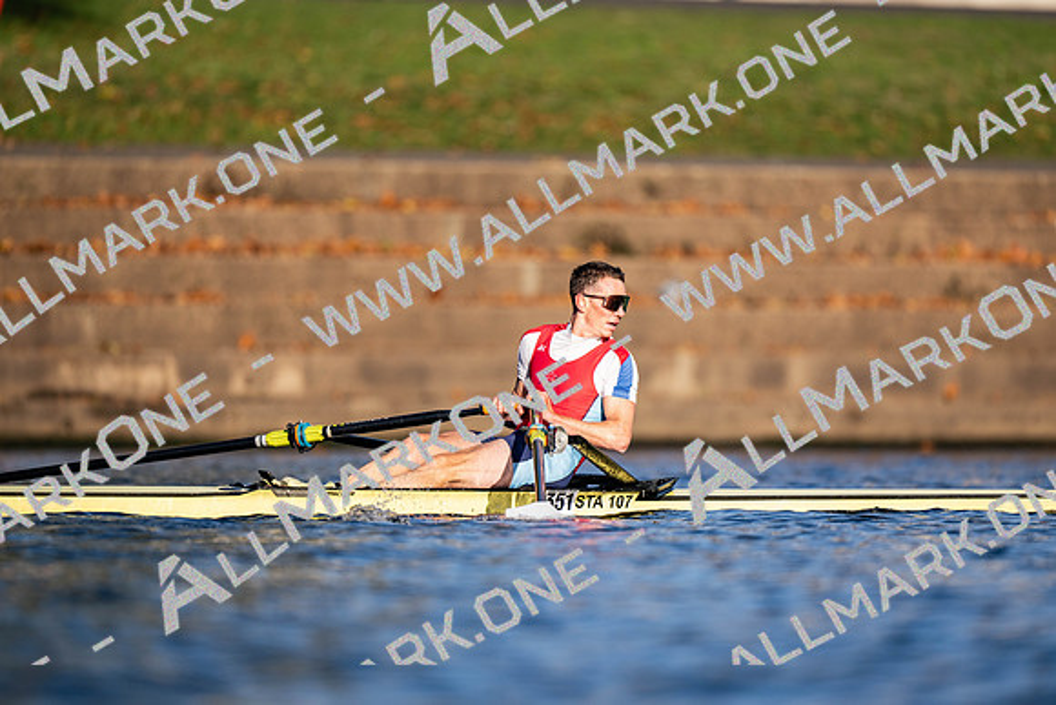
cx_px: 528
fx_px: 17612
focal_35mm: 600
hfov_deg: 3.4
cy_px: 352
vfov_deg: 2.3
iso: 125
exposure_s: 1/2500
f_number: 4
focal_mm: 600
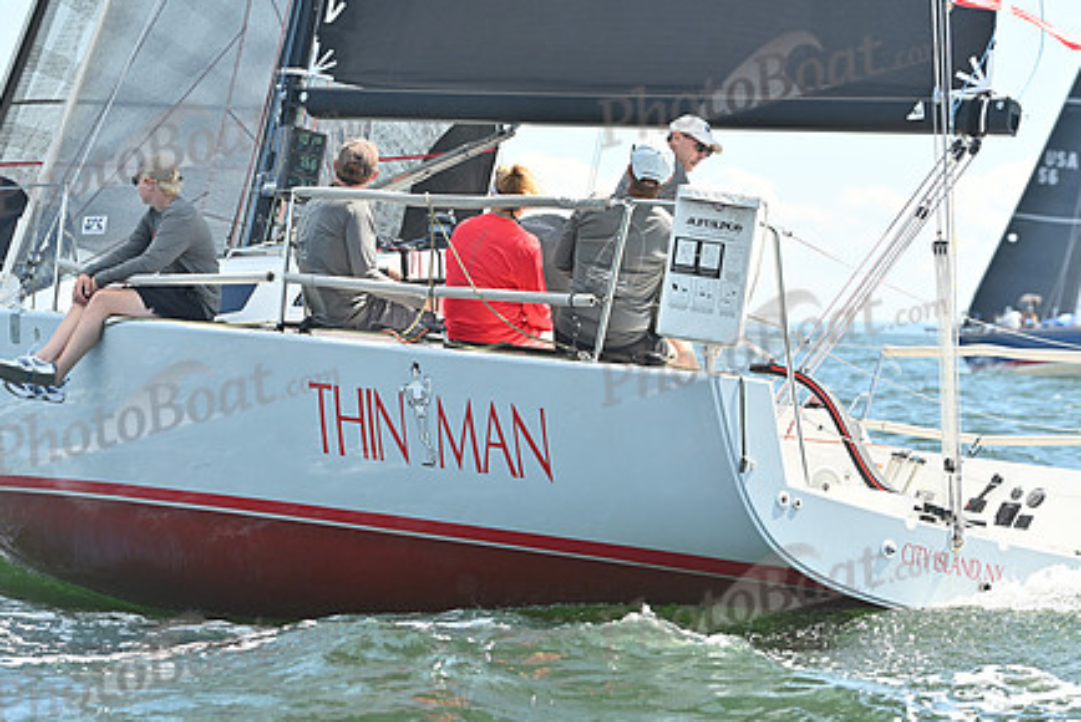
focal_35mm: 131
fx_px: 3936
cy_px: 248
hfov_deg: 15.6
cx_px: 471
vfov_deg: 10.5
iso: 250
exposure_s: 1/1250
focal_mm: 98
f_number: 5
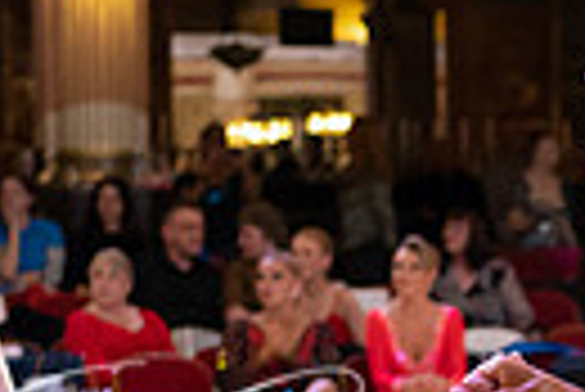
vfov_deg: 6.7
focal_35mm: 202
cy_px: 558
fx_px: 3286
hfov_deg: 9.8
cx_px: 937
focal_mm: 39
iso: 4000
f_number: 2
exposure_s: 1/500
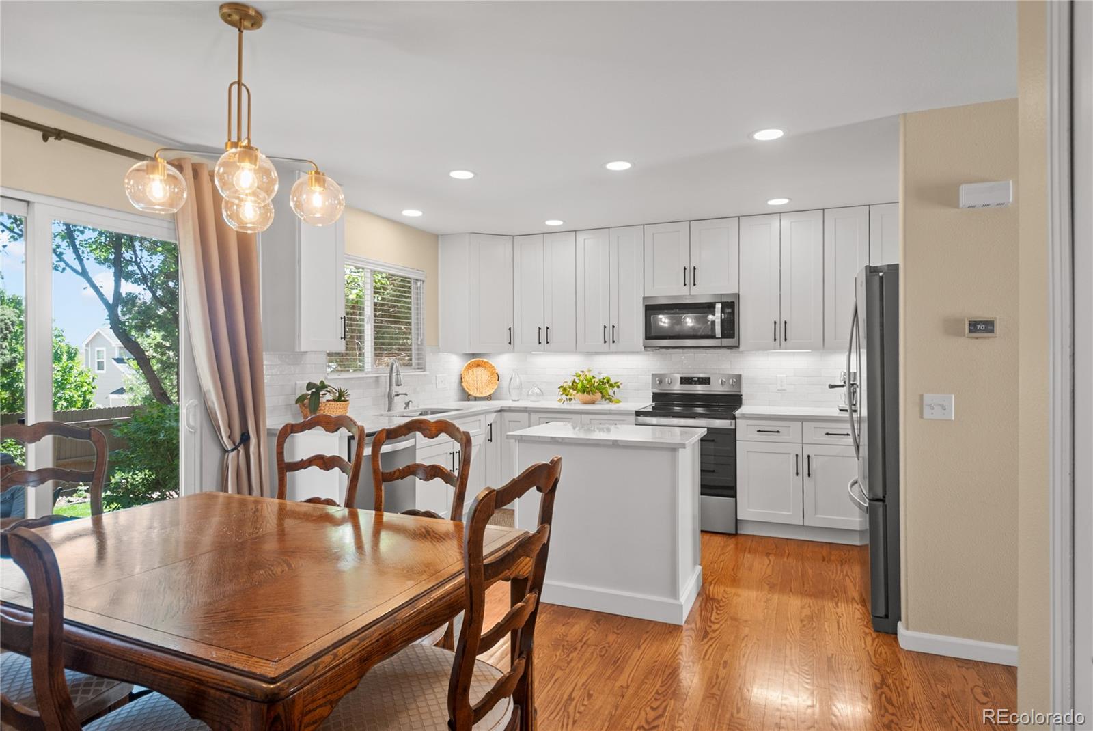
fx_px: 593
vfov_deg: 63.3
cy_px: 366
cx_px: 546
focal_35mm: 20
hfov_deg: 85.4
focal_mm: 13
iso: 200
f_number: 4
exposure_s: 1/13
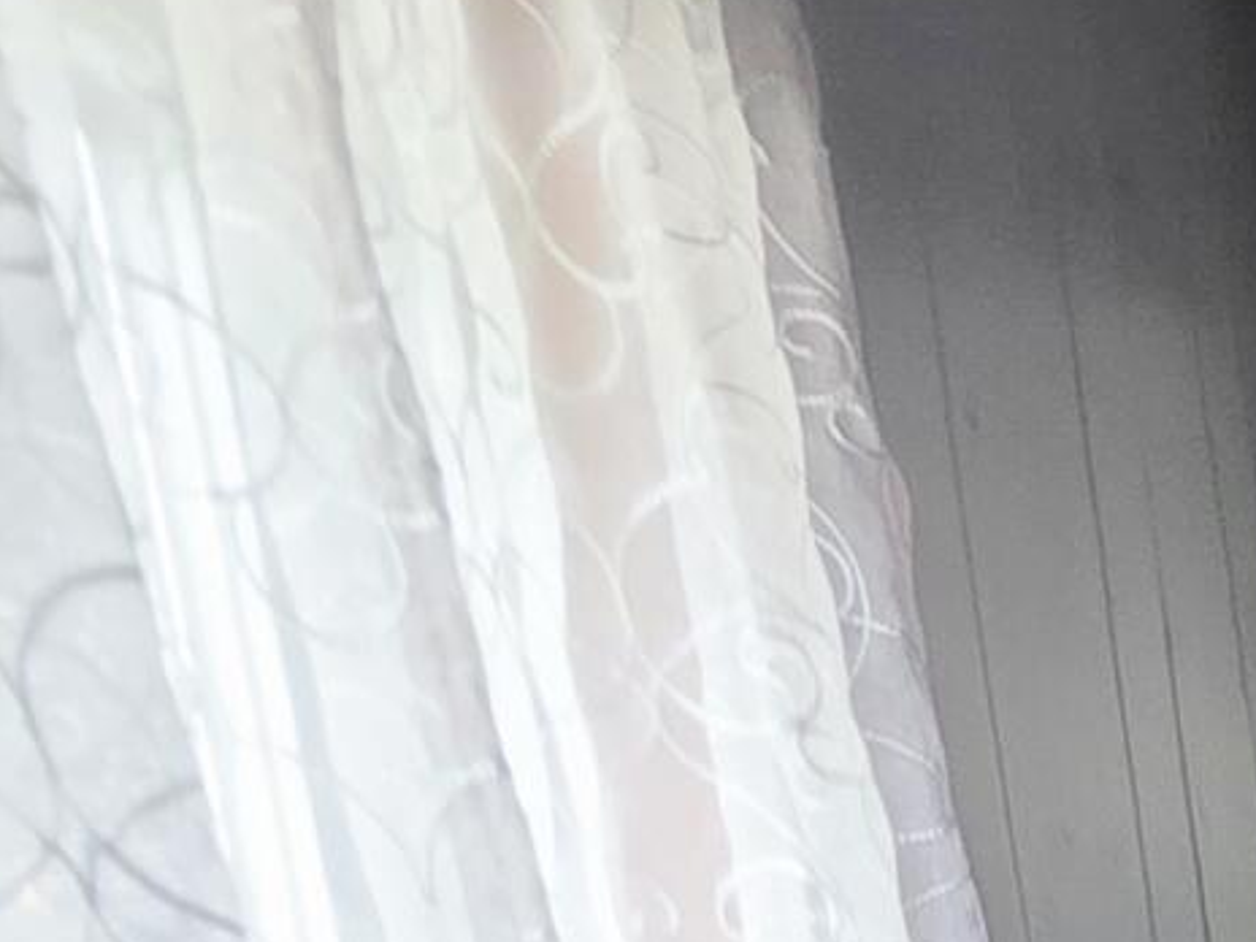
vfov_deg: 13.1
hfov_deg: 12.8
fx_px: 3048
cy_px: 2271
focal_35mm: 84
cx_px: 3446
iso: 160
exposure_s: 1/60.2
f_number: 1.9
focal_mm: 2.2
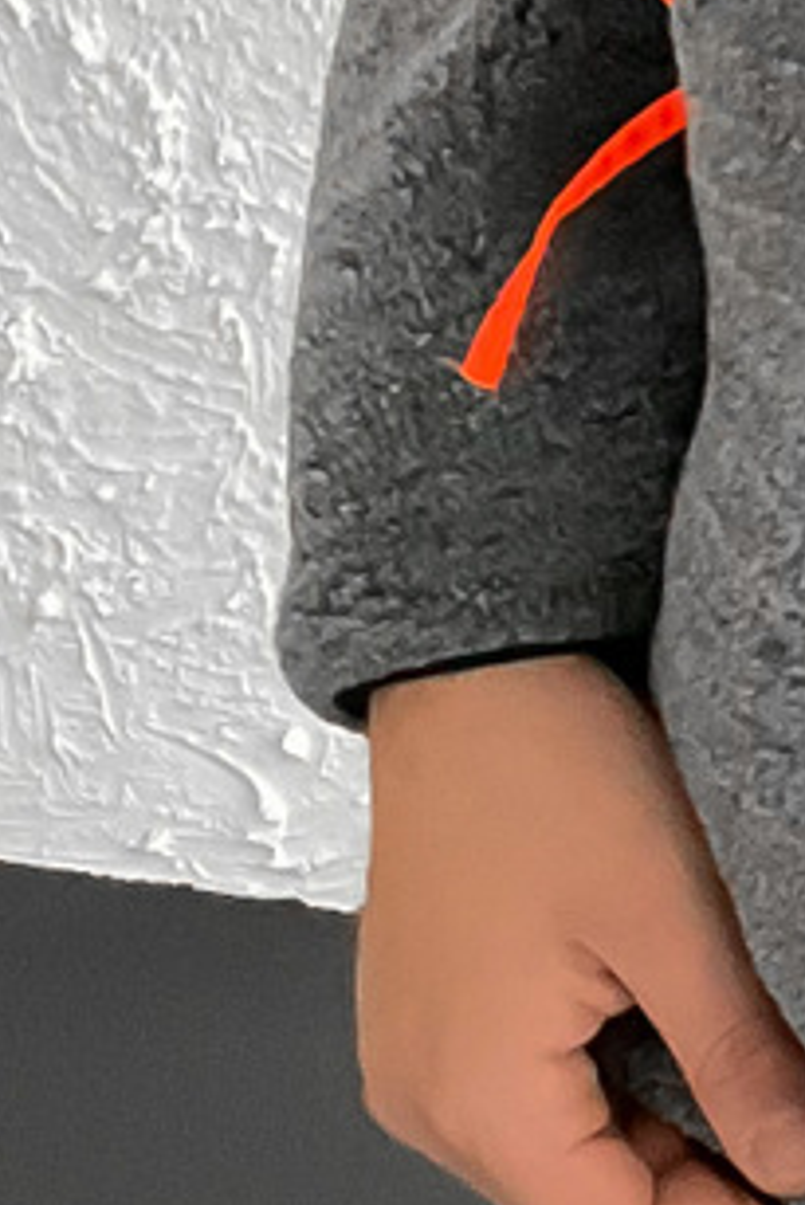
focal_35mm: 157
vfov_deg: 13.1
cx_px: 1916
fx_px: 5260
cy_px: 377
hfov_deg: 8.1
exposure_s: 1/45
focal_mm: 3
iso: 320
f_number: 1.8
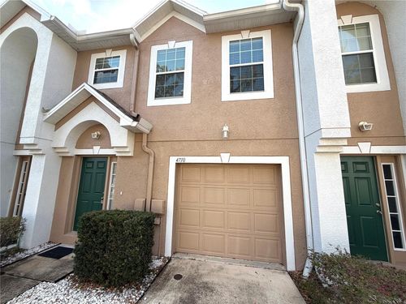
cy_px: 152
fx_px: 164
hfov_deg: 102.1
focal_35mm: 14
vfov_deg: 85.7
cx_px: 203
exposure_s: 1/383
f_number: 2.2
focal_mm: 2.22
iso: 50
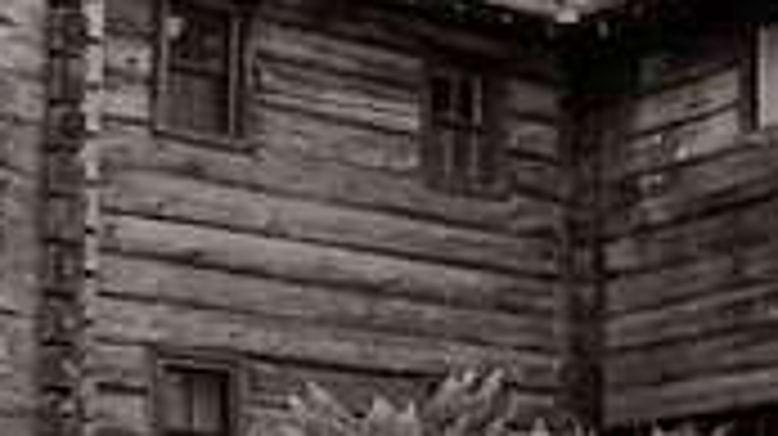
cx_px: 815
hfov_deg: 19.7
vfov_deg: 11.0
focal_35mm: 105
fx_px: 2164
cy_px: 670
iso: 250
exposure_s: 1/320
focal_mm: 24
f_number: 2.8
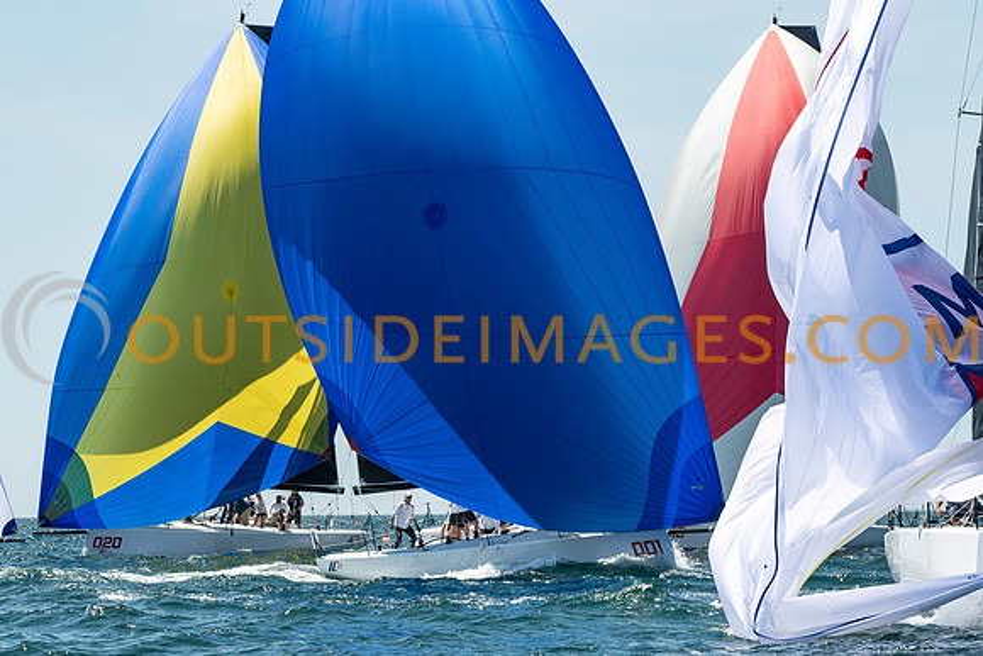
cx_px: 492
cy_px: 328
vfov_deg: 6.3
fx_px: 5940
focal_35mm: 218
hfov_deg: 9.5
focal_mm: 145
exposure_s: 1/2000
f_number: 5.6
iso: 320
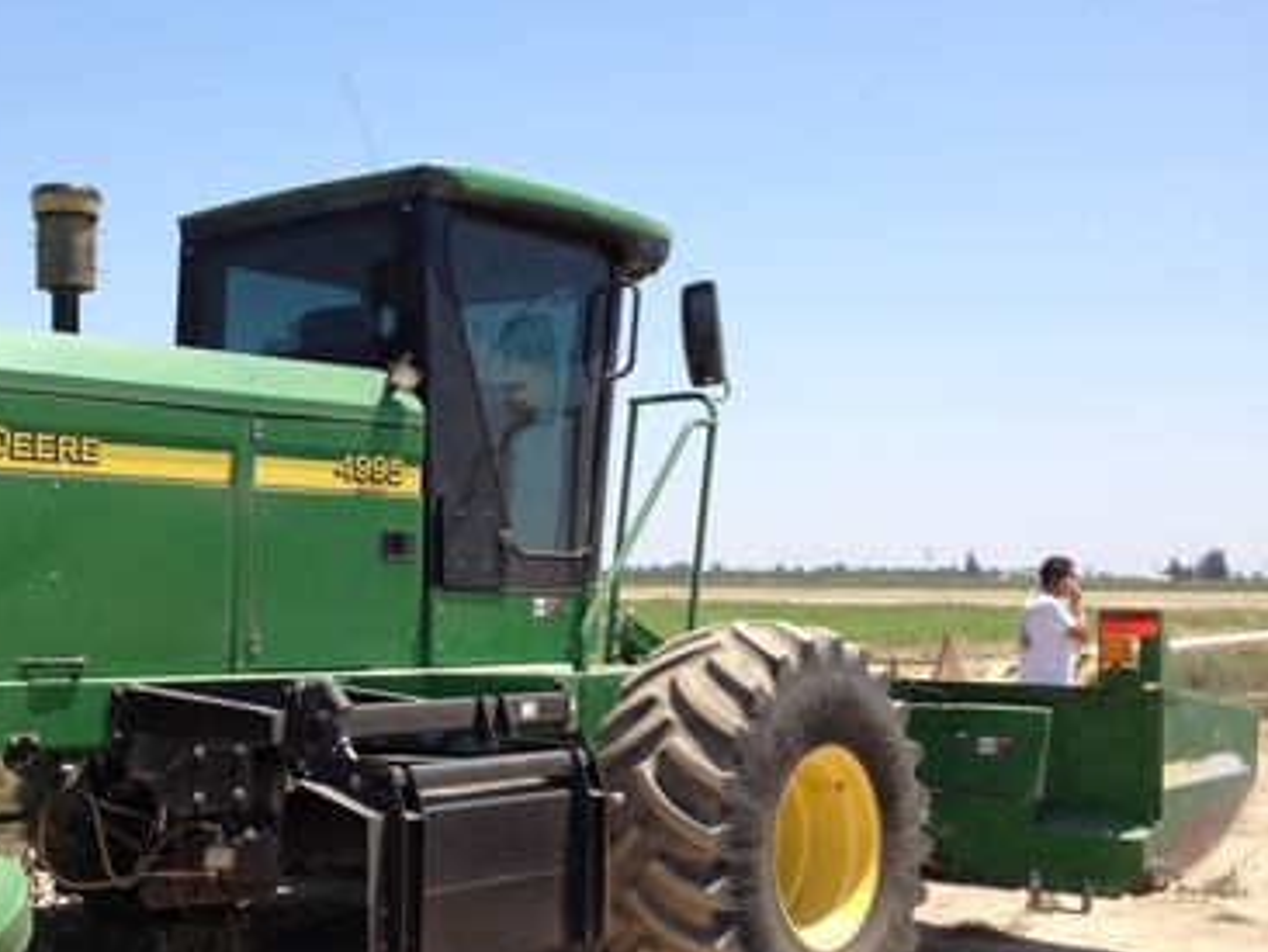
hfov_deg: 36.0
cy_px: 585
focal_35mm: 52
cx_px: 333
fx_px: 1906
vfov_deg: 28.0
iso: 64
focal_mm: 4.28
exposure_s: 1/1175
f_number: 2.4
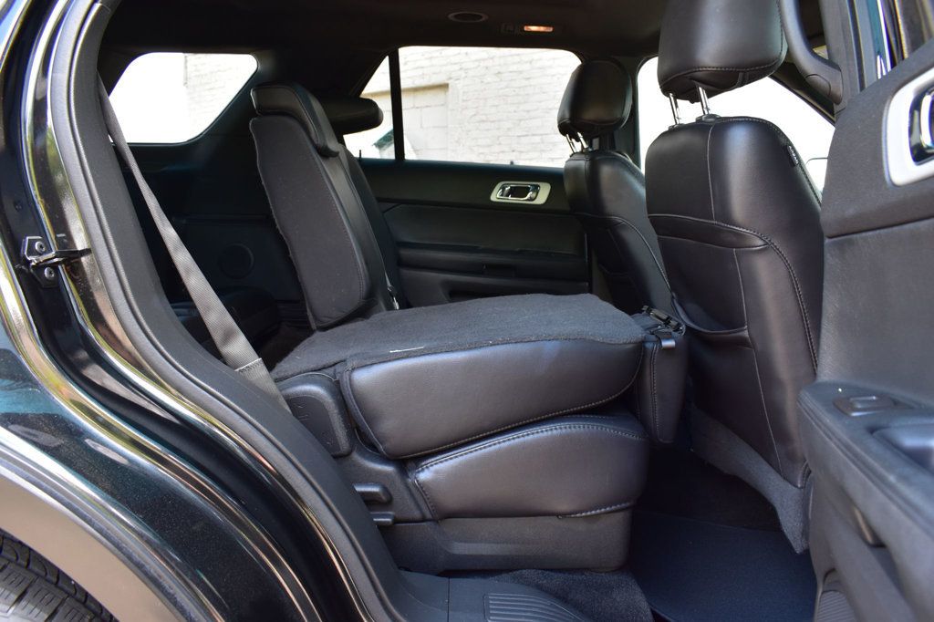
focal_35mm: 27
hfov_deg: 67.4
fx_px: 700
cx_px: 467
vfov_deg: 47.9
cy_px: 311
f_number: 7.1
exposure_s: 1/25
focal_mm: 18
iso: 400
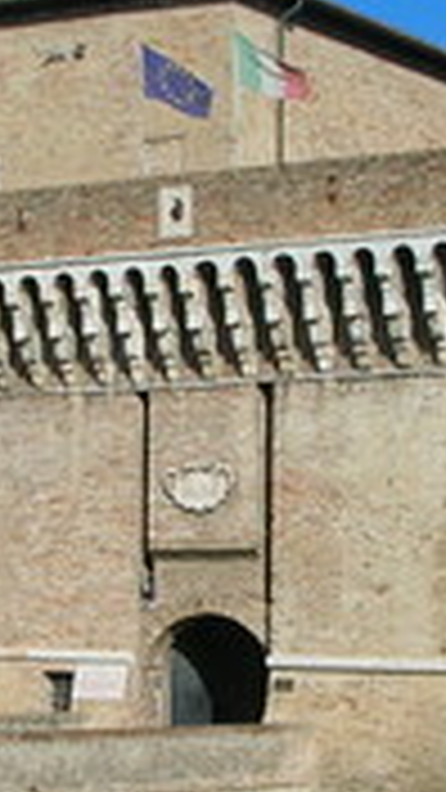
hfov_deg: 10.3
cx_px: 90
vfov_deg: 18.2
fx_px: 2460
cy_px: 551
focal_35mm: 117
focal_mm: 5.8
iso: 50
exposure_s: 1/183
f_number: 8.5
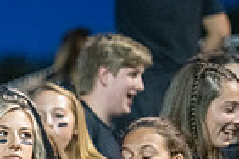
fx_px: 3412
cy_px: 321
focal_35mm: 514
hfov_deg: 4.0
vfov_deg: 2.7
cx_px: -237
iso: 6400
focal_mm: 125
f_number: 2.8
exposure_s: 1/400
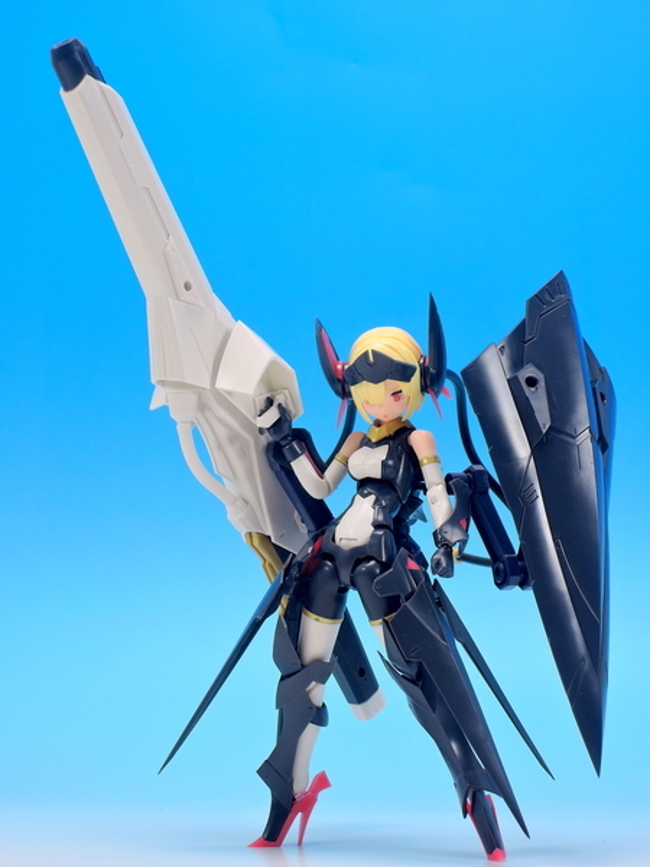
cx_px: 325
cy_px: 434
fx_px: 2128
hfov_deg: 17.4
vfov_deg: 23.0
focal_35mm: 85
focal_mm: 18.2
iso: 80
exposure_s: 1/1.6
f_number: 5.6
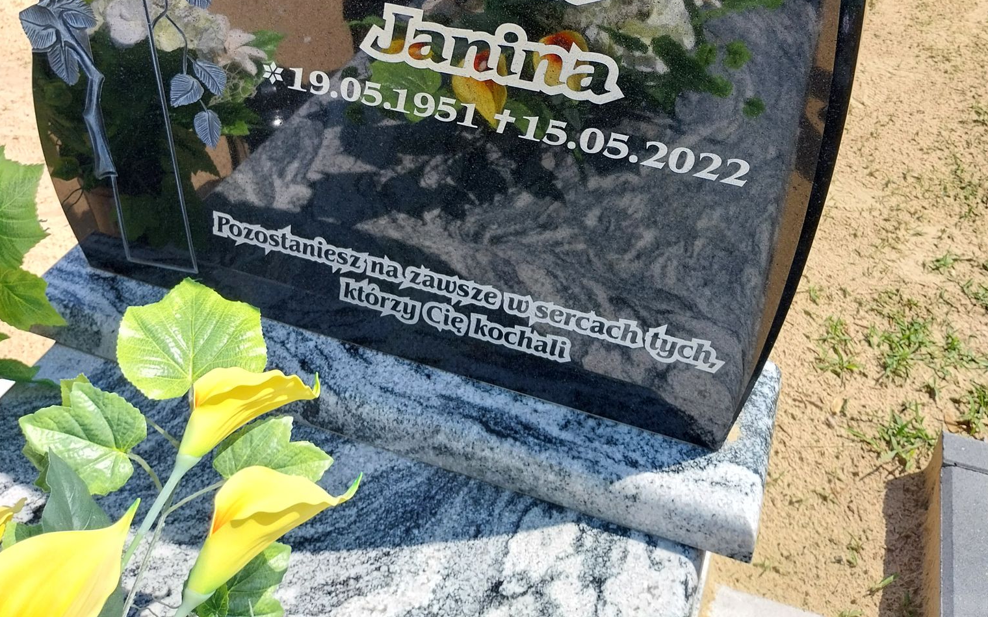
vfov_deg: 32.6
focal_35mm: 37
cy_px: 54
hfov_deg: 52.7
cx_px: 495
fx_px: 996
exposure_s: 1/509
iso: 25
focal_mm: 4
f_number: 1.8
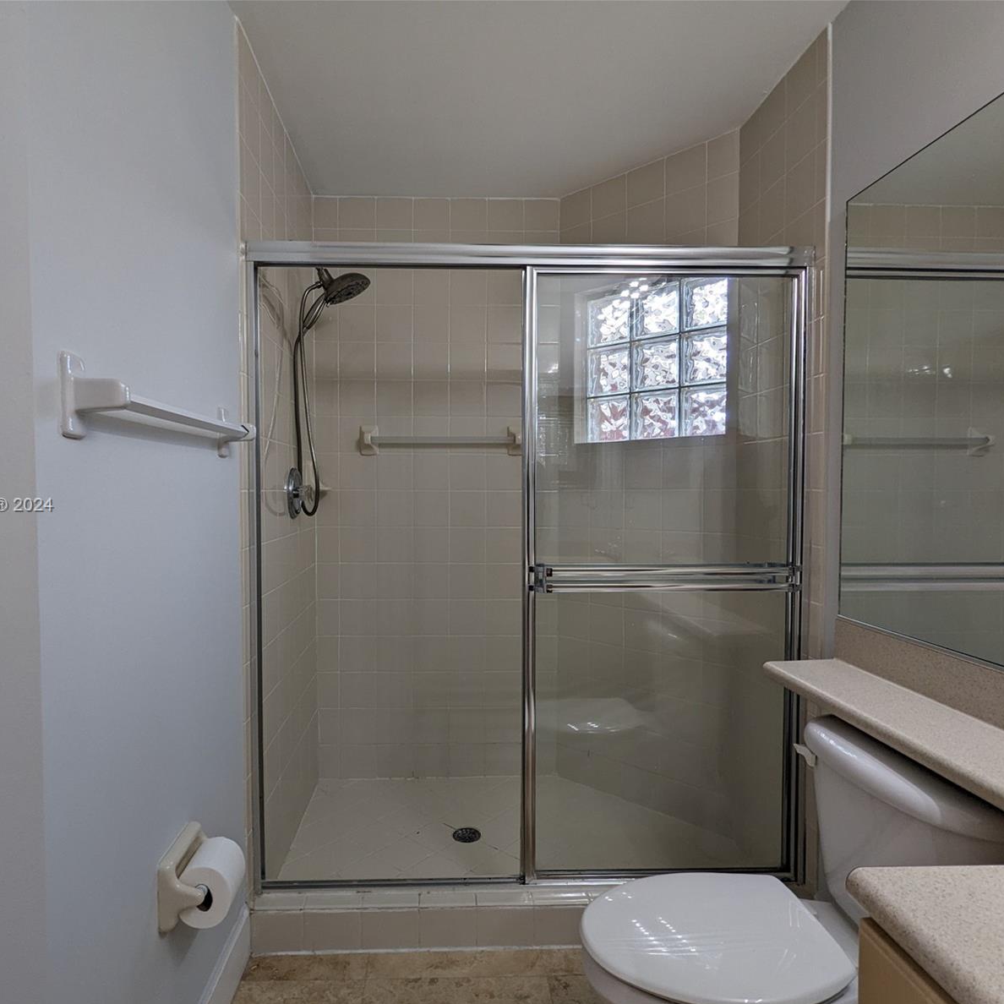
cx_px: 456
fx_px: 623
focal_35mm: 19
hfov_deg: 77.5
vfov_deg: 77.7
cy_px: 506
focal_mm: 2.35
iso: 83
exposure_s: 1/120
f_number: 2.2
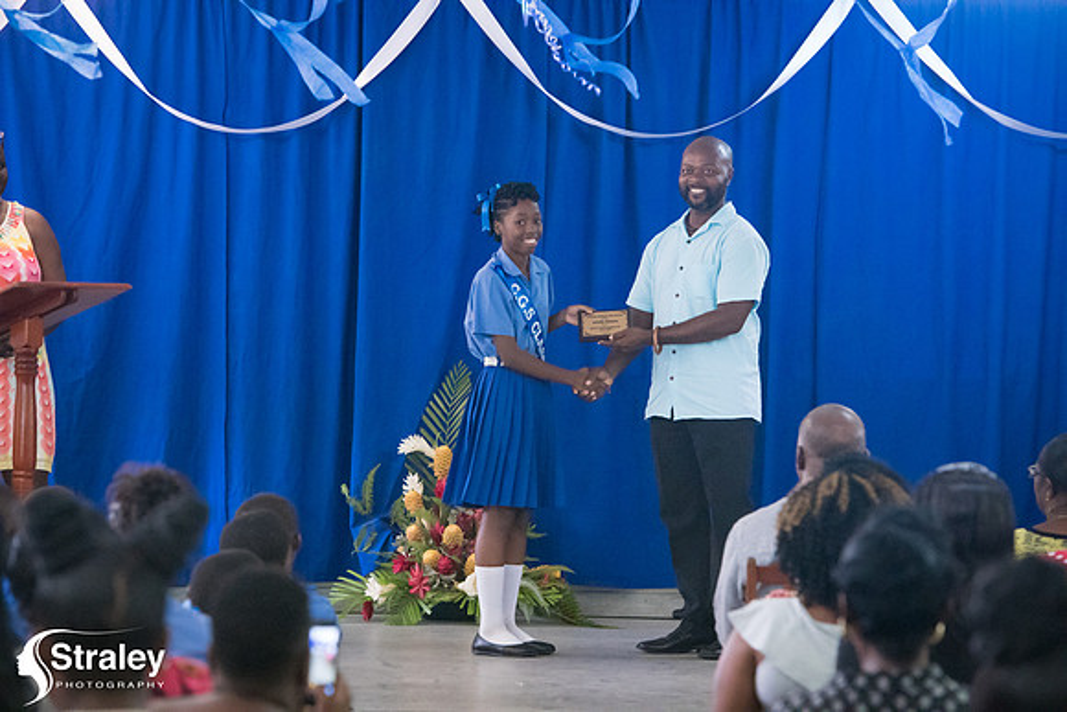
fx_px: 4891
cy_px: 356
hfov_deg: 12.4
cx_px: 534
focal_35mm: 165
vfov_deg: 8.3
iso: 18000
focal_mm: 165
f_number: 6.3
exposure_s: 1/200
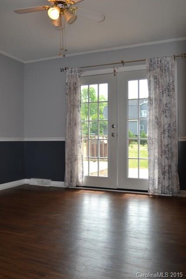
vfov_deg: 61.9
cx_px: 93
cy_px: 140
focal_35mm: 30
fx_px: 232
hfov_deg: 43.6
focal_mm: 20
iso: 200
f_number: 4
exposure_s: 1/125
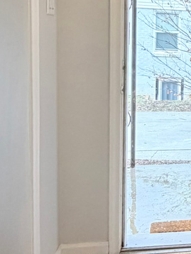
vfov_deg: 31.9
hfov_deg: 21.0
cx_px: 281
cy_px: 83
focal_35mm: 60
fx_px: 441
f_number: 2.2
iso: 250
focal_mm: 2.22
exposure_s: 1/120
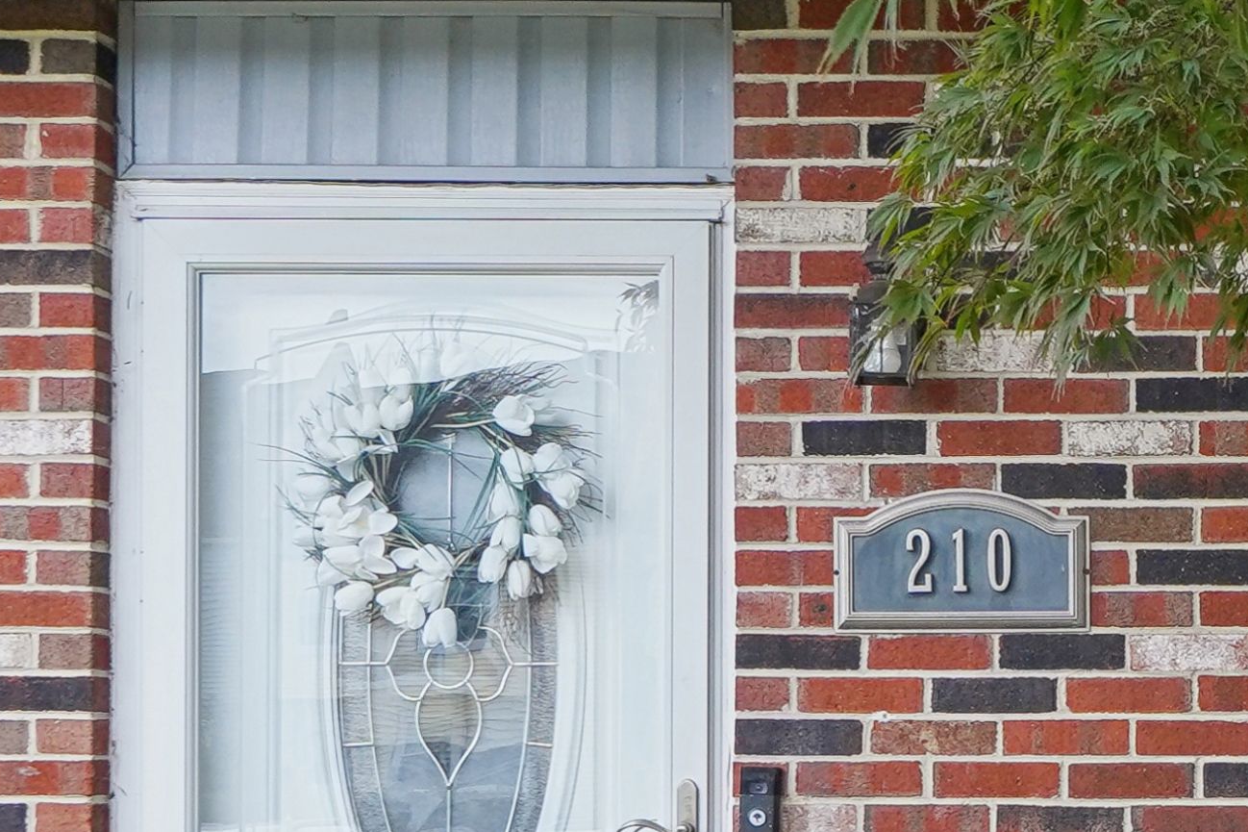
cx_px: 1241
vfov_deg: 16.6
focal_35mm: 81
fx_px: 2807
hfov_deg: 24.0
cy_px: 754
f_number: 5.6
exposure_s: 1/80
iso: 400
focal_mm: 18
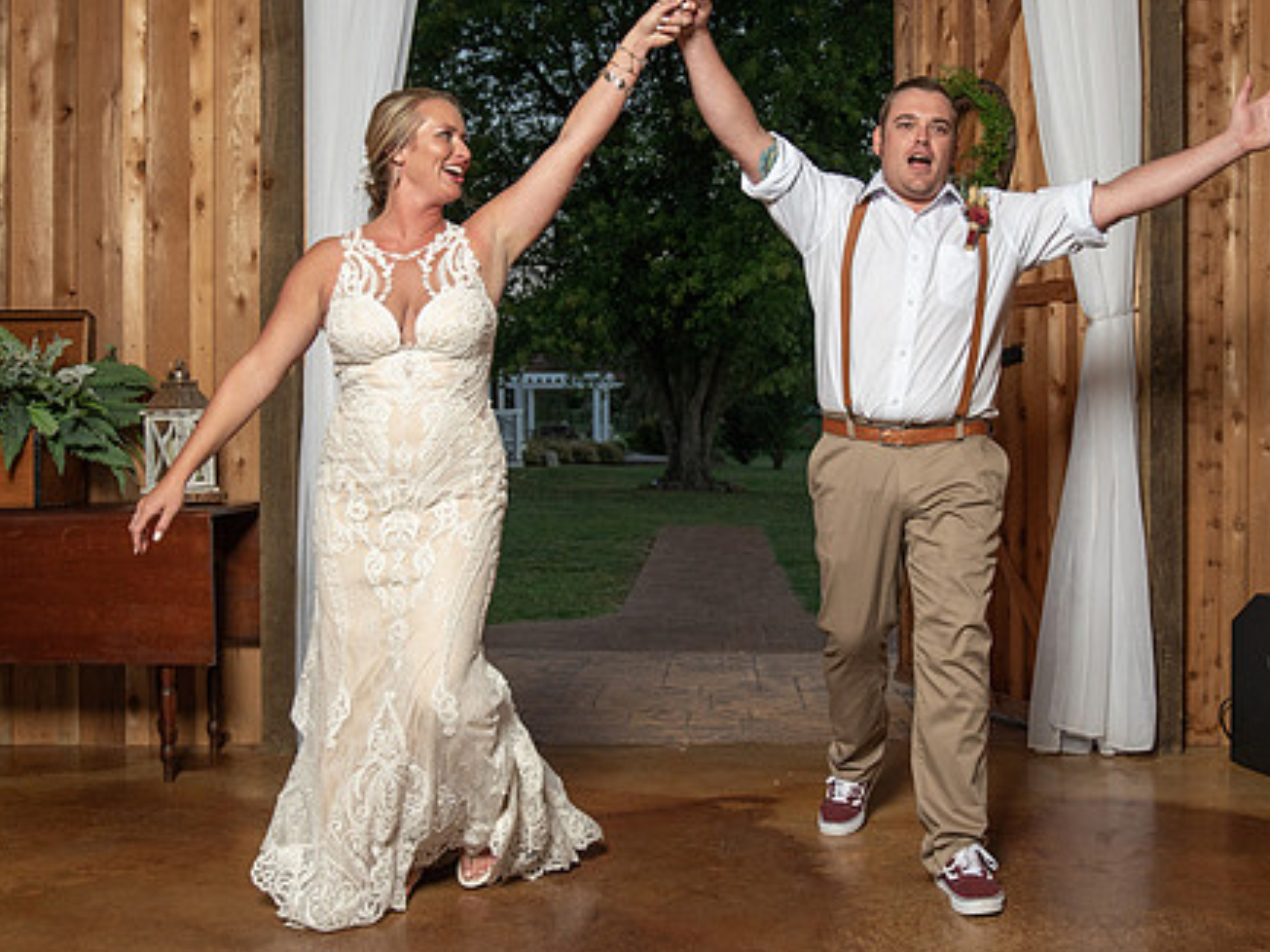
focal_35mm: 44
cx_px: 703
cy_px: 436
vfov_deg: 32.8
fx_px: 1614
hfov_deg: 42.9
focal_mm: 30
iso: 1000
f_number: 4
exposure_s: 1/200
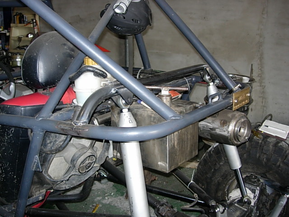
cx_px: 144
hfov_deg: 49.0
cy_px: 108
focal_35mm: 38
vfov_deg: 37.7
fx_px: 317
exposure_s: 1/64
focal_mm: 7.8
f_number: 2.8
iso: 79
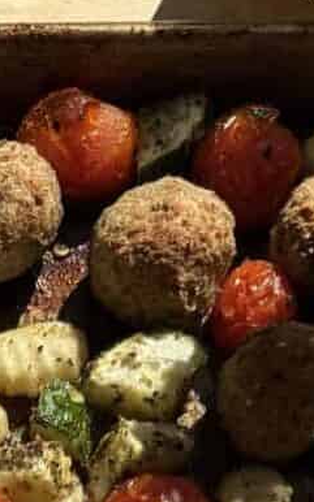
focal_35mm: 101
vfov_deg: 16.2
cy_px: 989
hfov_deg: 12.4
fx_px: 1384
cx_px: -130
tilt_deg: -87.8
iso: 80
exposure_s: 1/4673
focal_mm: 6.76
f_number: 1.78
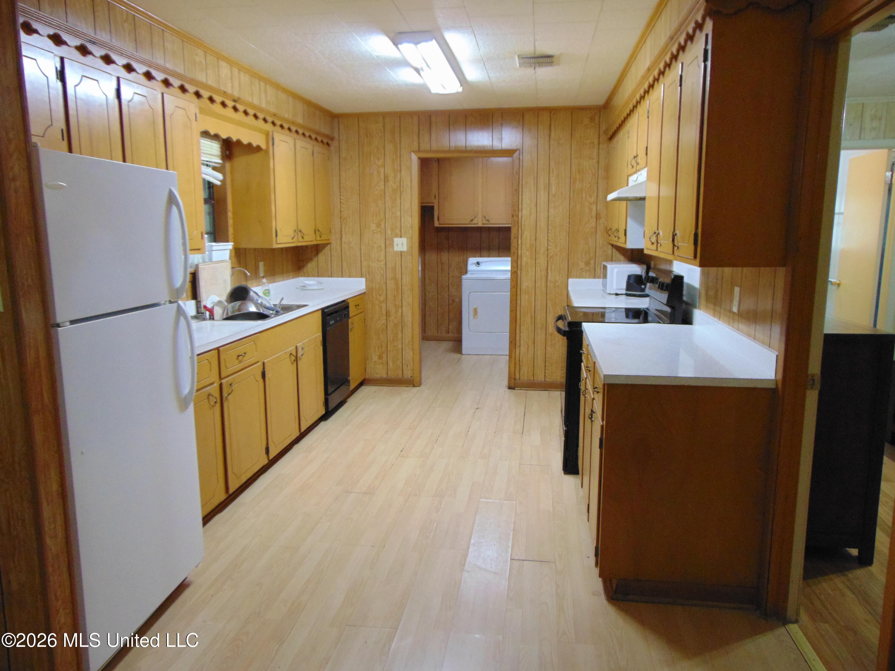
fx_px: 646
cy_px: 336
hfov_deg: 69.4
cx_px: 448
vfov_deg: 54.9
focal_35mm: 25
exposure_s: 1/30
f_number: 3
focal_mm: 4.5
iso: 320
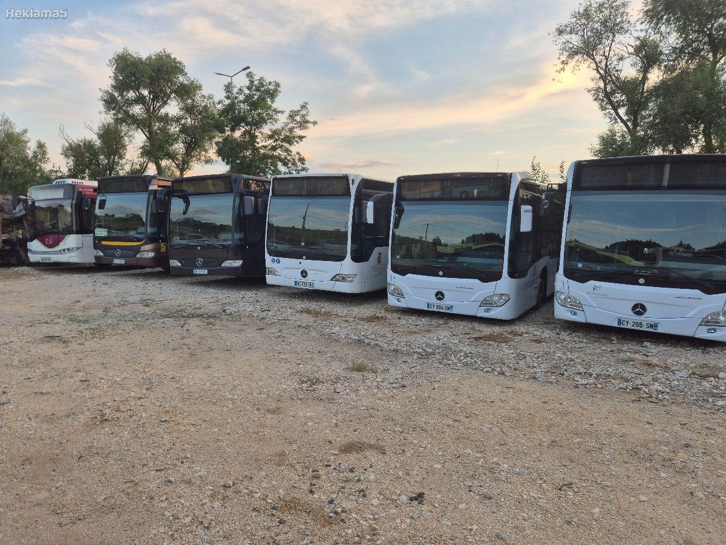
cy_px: 272
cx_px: 363
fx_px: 482
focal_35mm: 23
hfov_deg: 73.9
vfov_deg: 58.9
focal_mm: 5.4
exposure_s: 1/183
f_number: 1.8
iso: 25
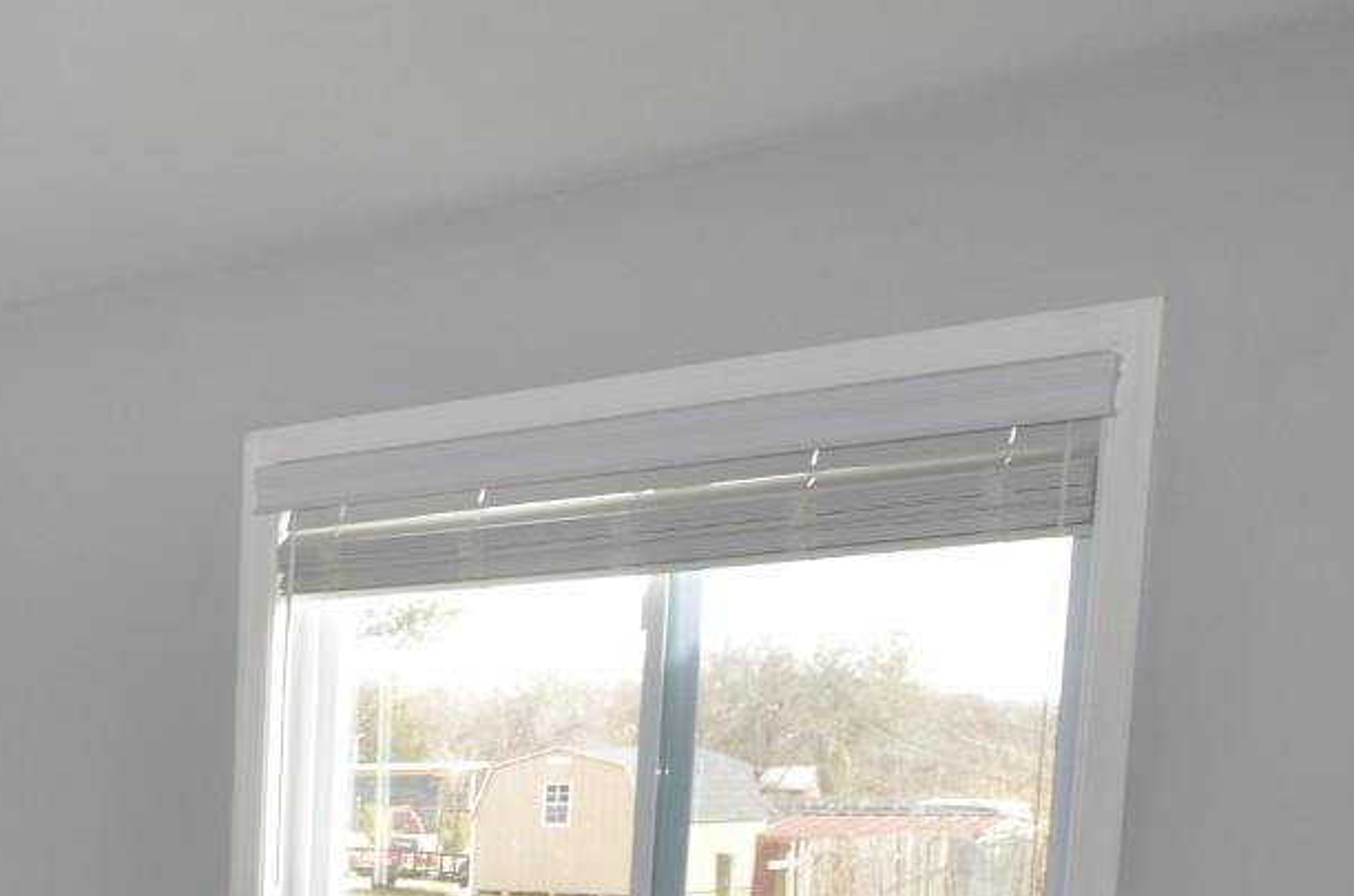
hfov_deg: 29.4
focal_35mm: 56
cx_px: -371
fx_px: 2101
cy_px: 1119
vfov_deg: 22.0
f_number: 4.5
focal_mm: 14
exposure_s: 1/80
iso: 200
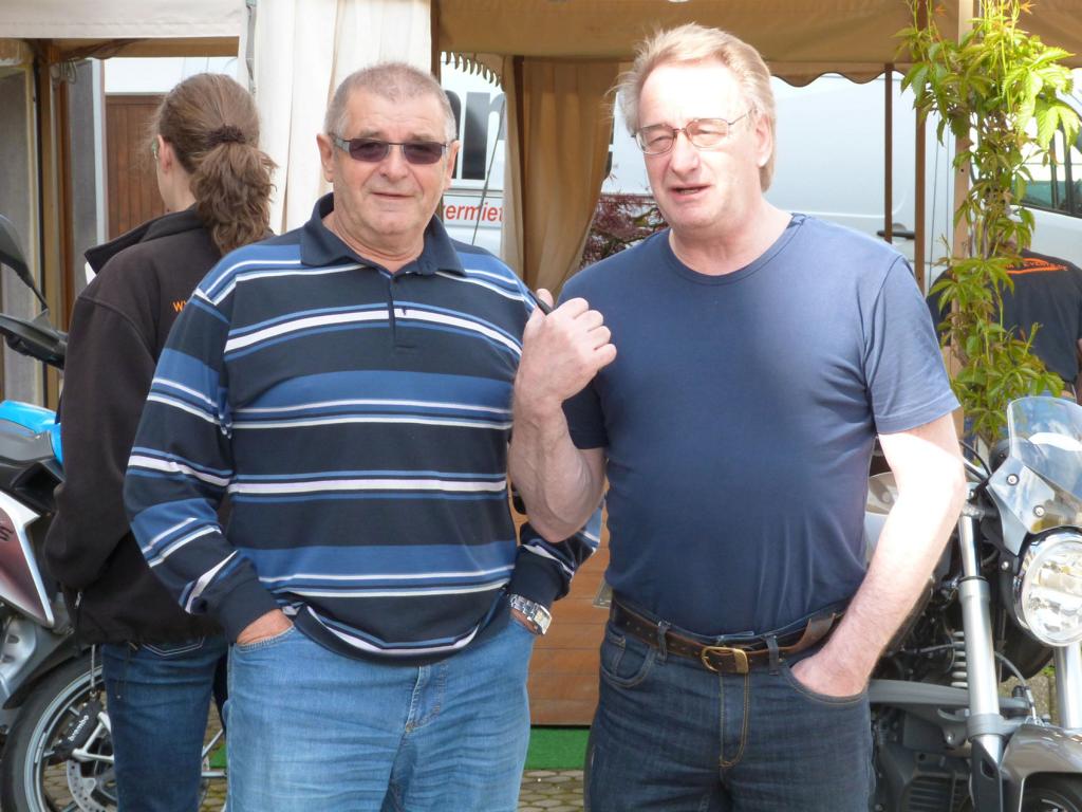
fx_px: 3032
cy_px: 406
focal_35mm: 97
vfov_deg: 15.2
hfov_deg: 20.2
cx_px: 541
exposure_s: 1/250
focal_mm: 17.5
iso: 200
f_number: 4
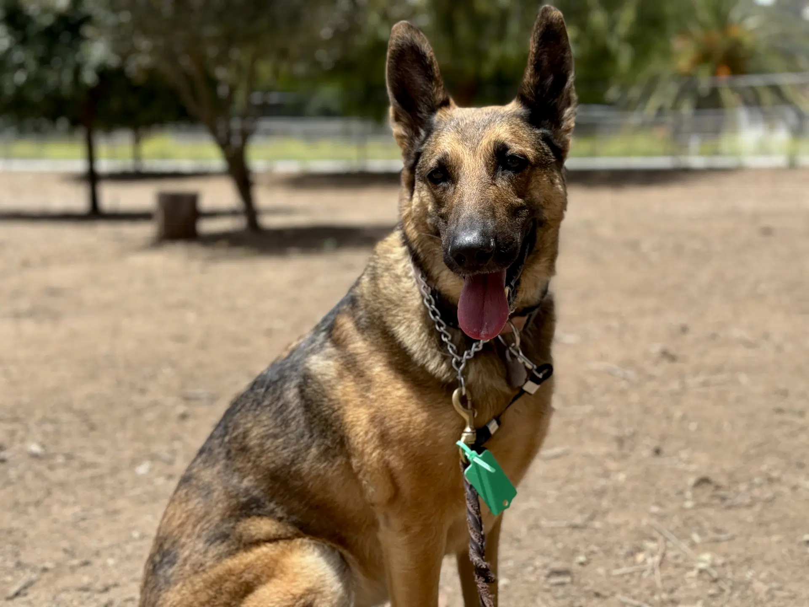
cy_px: 304
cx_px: 404
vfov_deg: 30.3
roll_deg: +1.8
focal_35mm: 48
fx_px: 1122
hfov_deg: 39.7
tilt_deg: -10.2
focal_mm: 6.76
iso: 80
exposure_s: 1/3534
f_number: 1.78
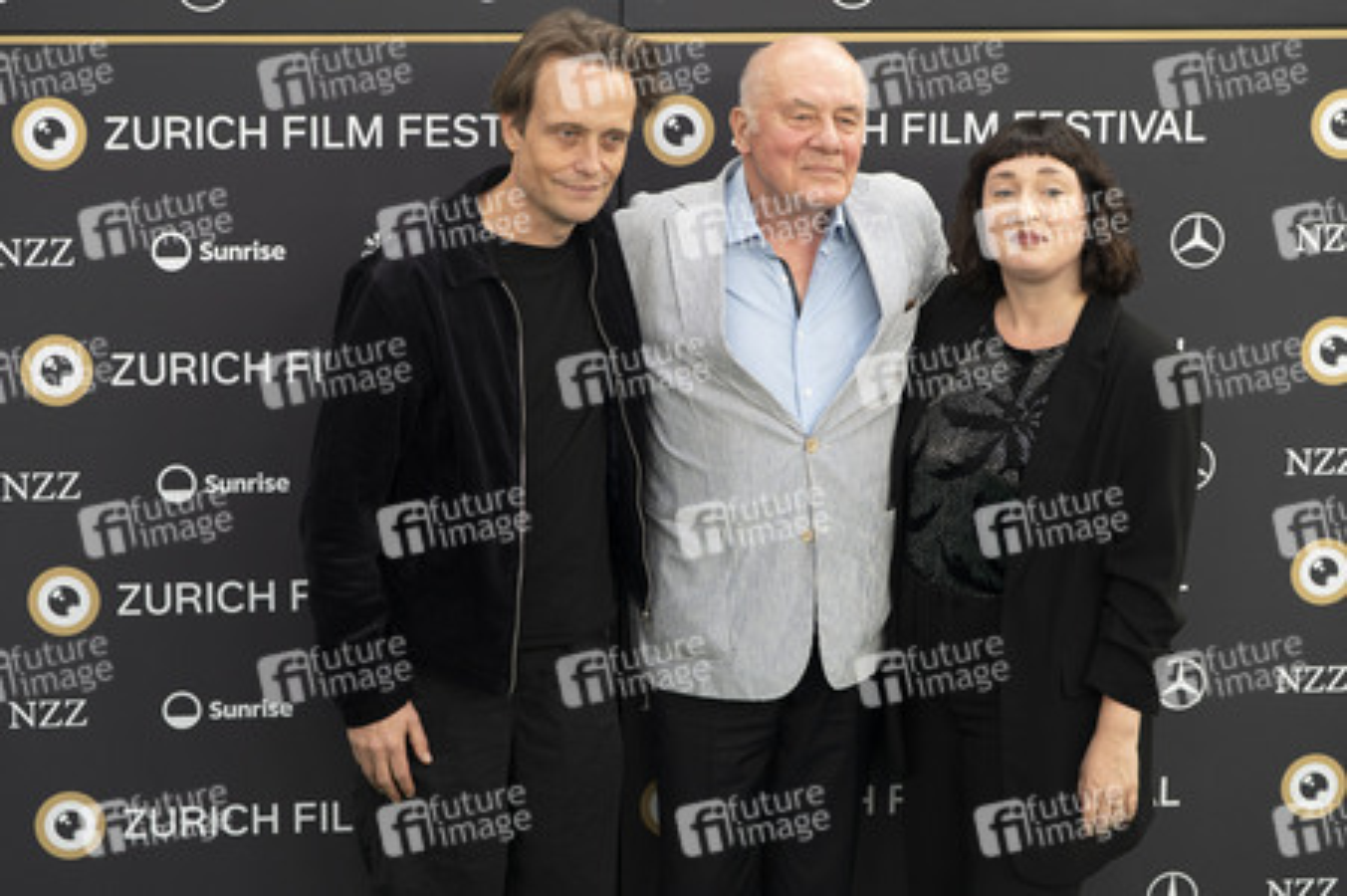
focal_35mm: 77
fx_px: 2889
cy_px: 415
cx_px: 674
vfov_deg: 17.6
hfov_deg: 26.2
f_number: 4.5
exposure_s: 1/200
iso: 400
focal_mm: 72
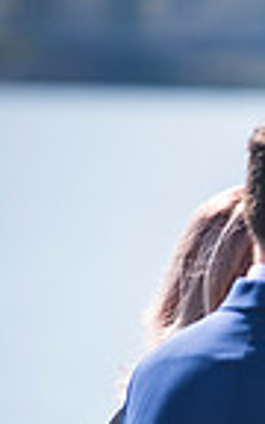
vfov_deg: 2.9
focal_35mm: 720
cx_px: 816
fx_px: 8320
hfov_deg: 1.8
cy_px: 425
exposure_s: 1/800
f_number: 2.8
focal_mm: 175
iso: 100
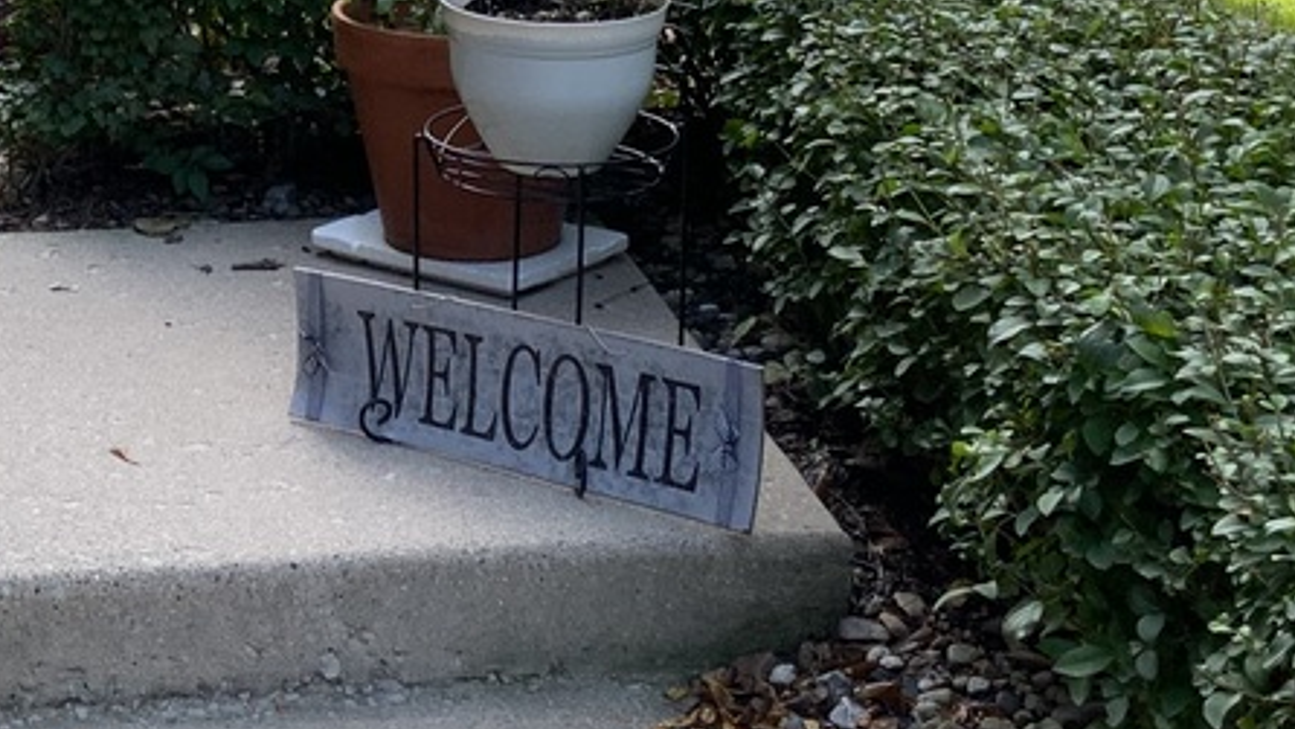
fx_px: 3503
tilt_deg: -11.2
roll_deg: +0.4
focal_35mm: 102
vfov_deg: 11.6
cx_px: 238
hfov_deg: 20.7
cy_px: -177
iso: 16
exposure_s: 1/262
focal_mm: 3
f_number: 1.8
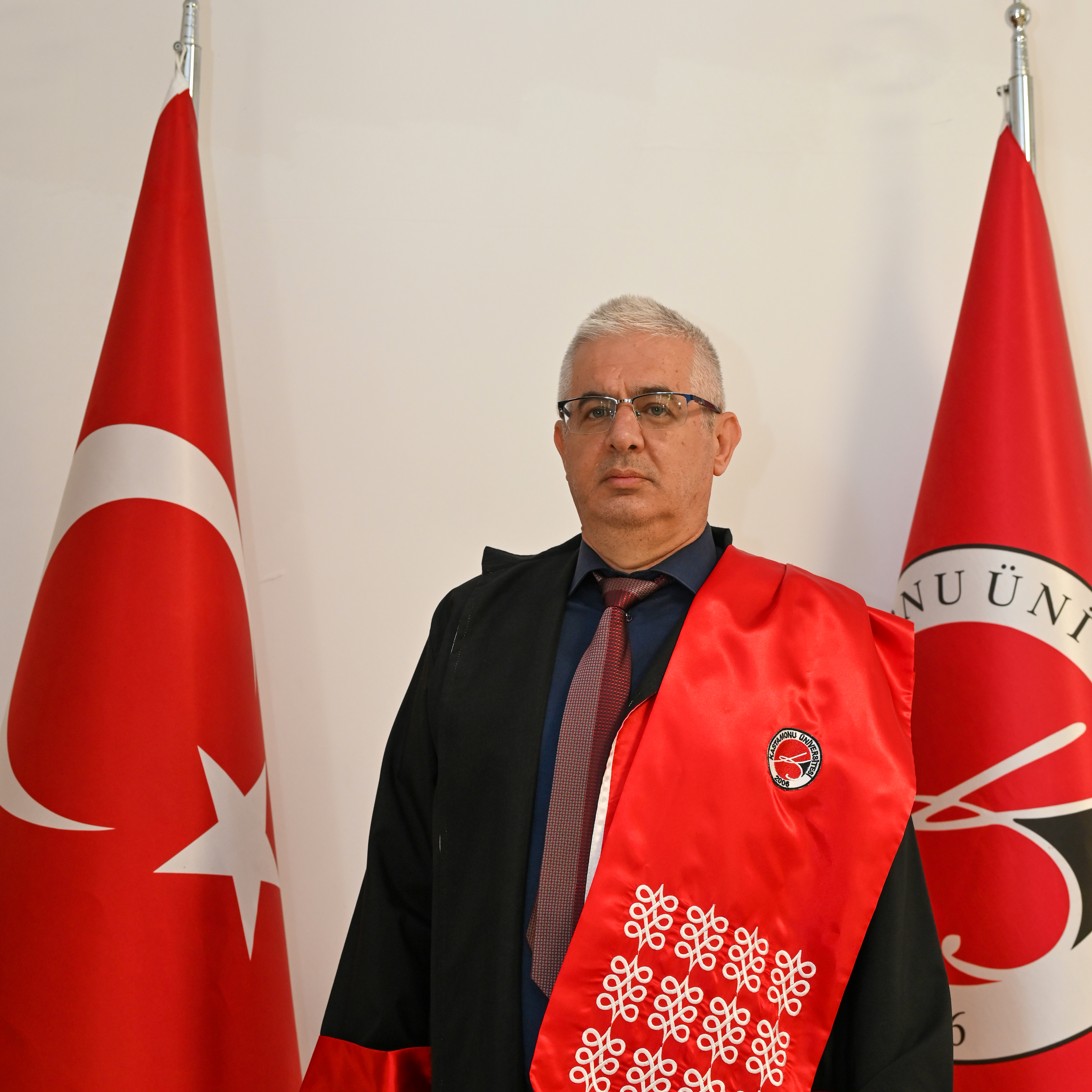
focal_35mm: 64
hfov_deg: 26.9
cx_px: 546
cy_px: 675
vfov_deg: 26.8
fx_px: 2284
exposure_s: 1/60
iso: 560
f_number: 4
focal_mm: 50
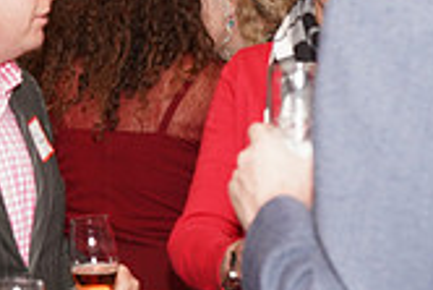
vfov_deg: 10.6
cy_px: 90
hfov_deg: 15.8
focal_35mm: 129
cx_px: 78
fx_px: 1553
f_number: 5
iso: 1000
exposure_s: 1/100
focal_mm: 37
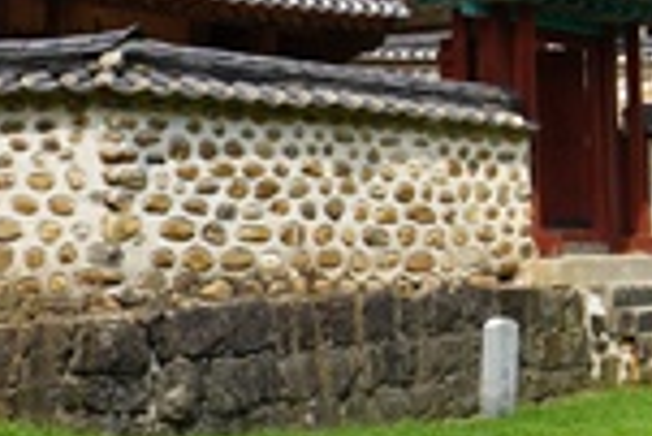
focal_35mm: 111
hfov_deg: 16.9
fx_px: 2012
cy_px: -76
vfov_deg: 12.1
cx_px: 941
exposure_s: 1/160
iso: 100
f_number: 10
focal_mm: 16
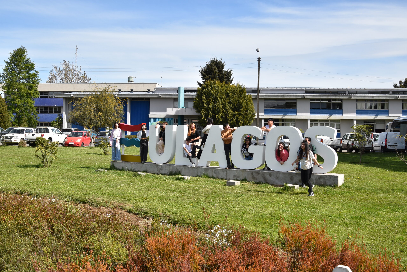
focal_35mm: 36
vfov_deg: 36.9
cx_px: 204
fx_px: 407
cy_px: 136
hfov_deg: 53.1
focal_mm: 24
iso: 200
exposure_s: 1/320
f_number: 9
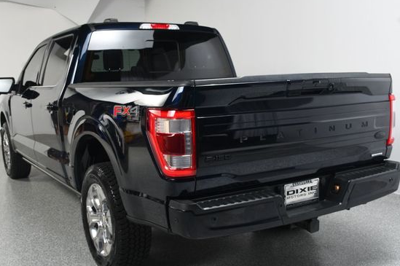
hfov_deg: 46.4
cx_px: 184
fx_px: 466
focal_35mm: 42
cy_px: 135
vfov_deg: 31.8
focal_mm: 24
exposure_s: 1/160
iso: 100
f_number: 8
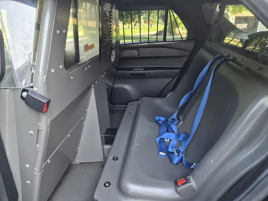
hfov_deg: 73.9
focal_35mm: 23
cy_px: 100
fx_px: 178
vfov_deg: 58.9
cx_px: 134
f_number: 1.8
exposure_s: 1/180
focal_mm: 5.4
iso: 250
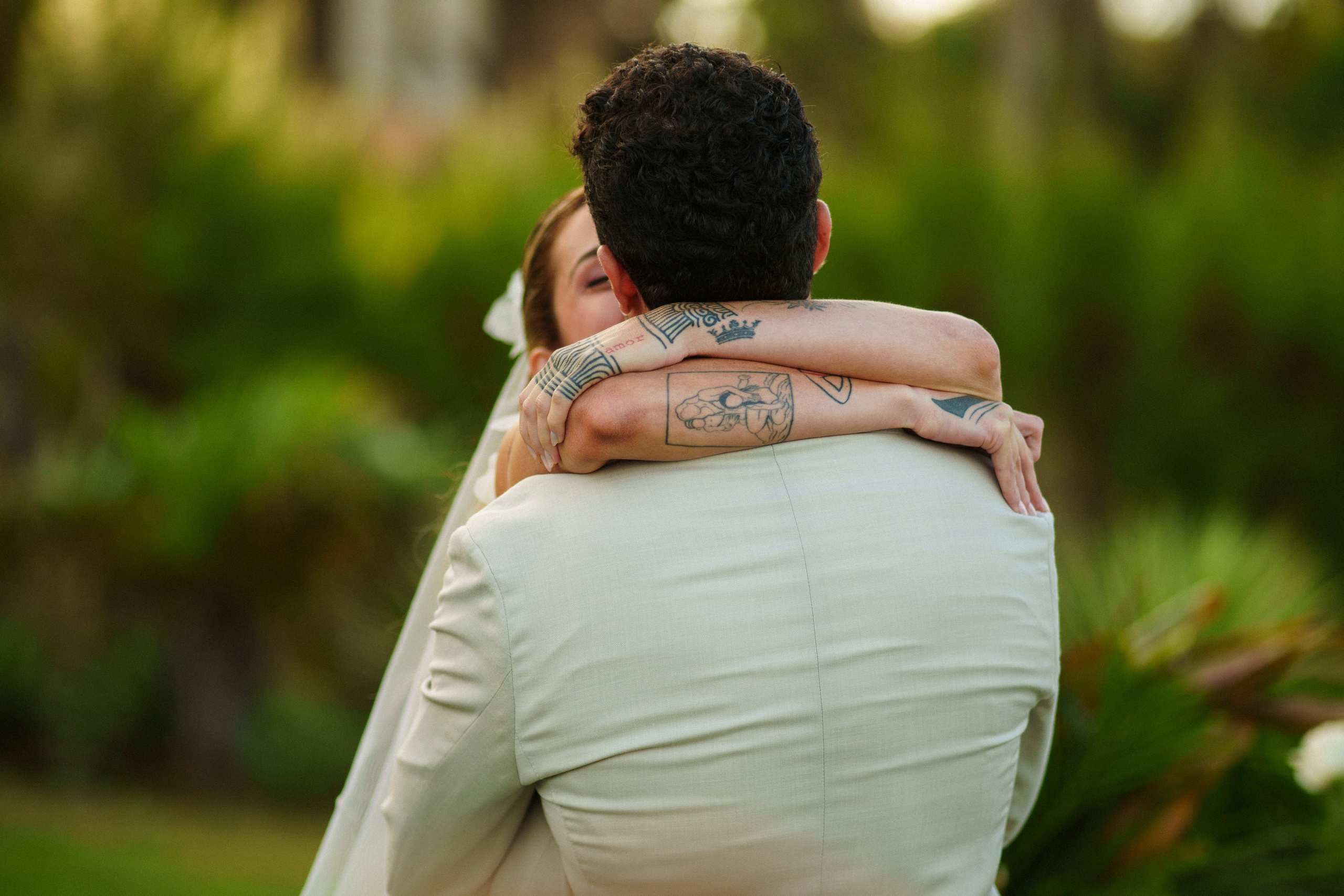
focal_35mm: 128
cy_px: 448
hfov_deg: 16.1
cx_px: 672
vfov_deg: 10.8
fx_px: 4760
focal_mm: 85
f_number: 1.4
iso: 80
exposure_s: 1/1000
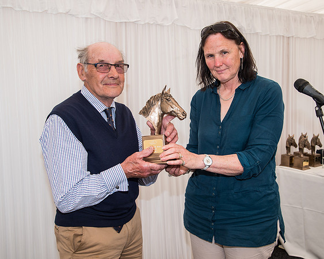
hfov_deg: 46.4
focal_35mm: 39
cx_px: 162
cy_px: 130
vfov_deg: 37.8
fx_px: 378
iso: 200
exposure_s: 1/125
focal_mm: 35
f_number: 5
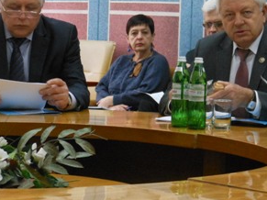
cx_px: 216
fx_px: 1118
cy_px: 26
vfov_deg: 10.2
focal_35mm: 145
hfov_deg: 13.5
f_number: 4.3
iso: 400
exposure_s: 1/25
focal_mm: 11.7
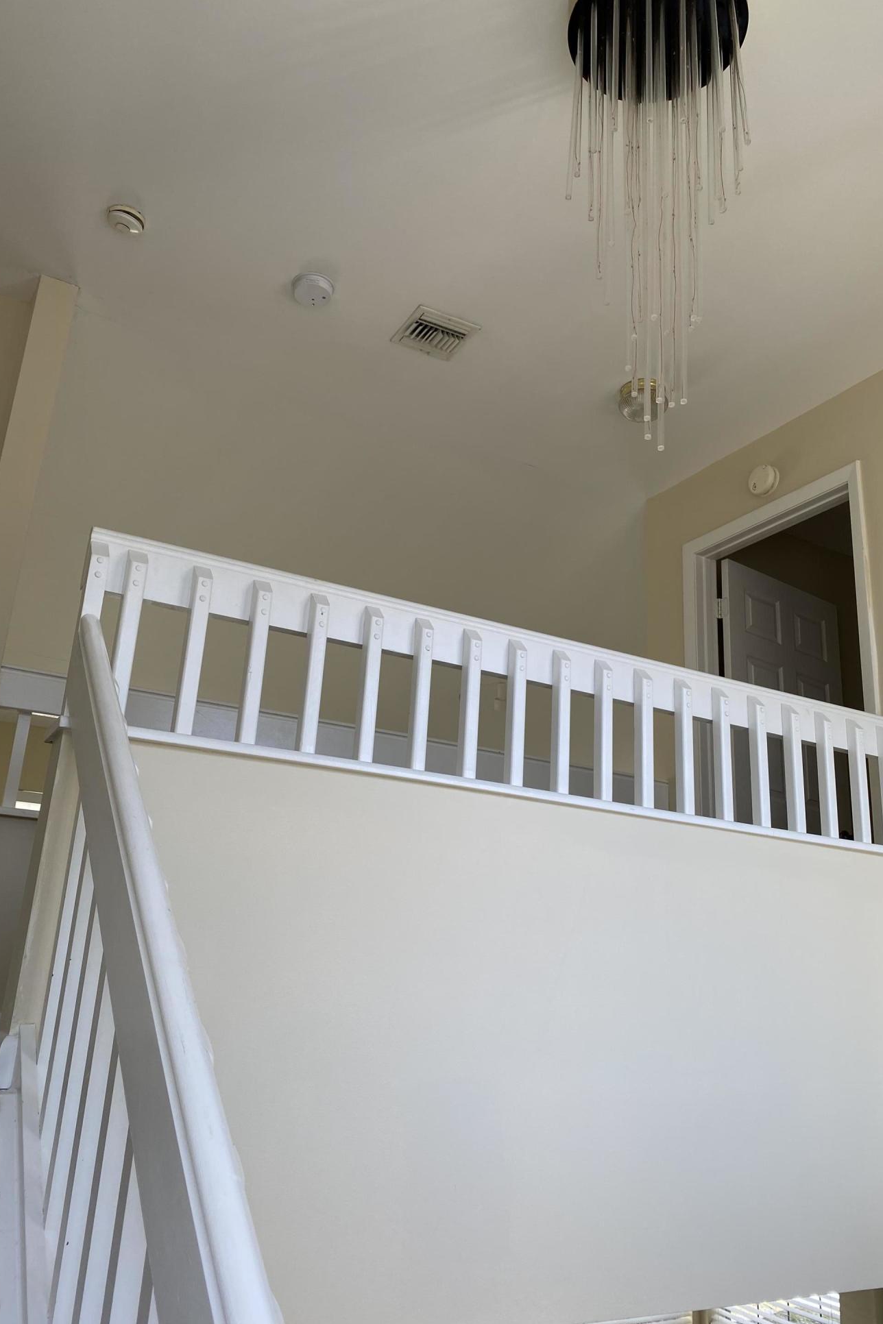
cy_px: 651
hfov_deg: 46.4
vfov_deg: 65.5
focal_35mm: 28
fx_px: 1030
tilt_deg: +19.6
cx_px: 460
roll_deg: -3.6
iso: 32
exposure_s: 1/138
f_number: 1.8
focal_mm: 4.25
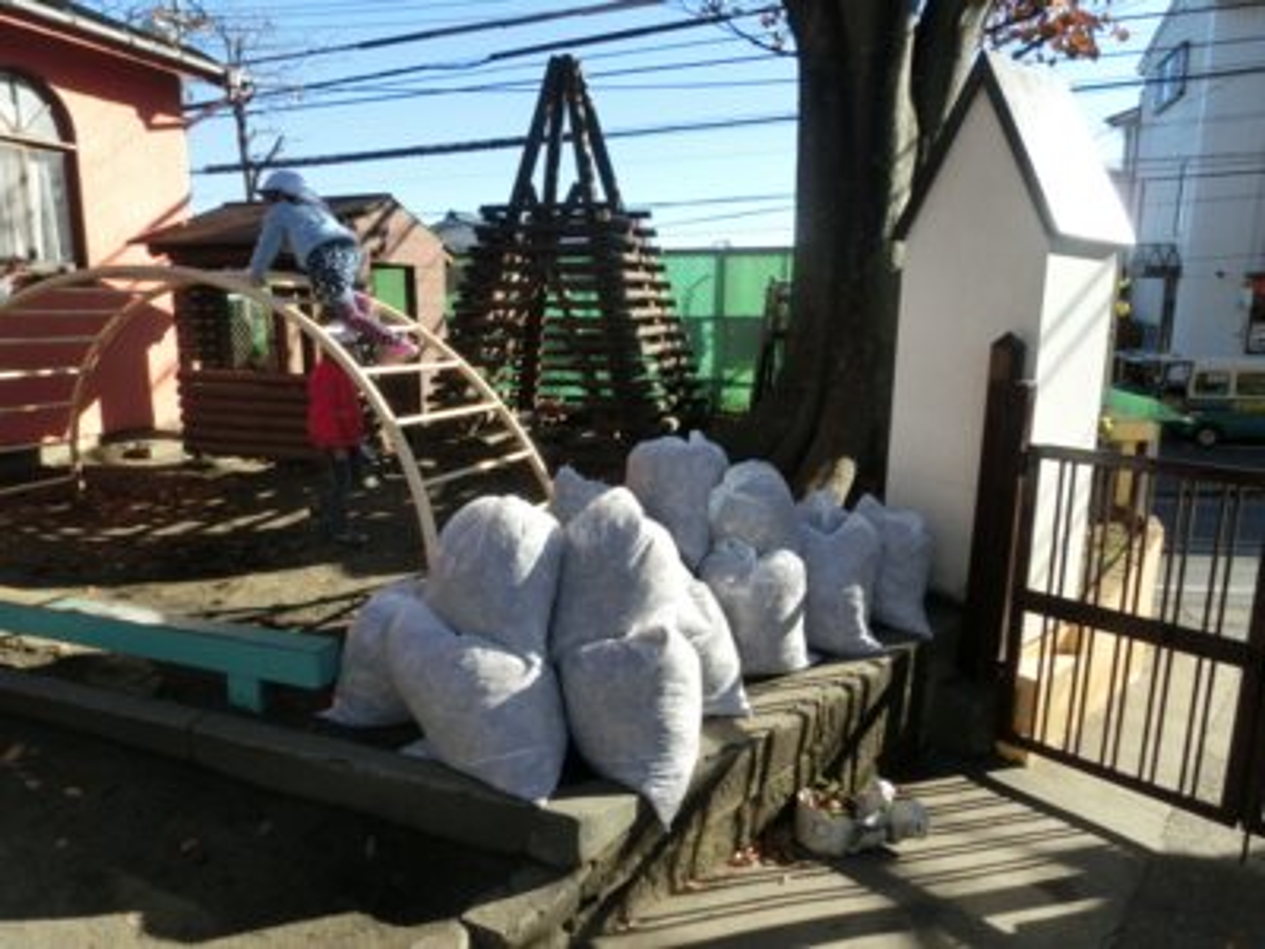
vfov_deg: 56.8
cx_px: 632
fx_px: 877
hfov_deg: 71.6
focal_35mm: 24
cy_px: 474
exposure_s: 1/640
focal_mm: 4.24
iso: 80
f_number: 3
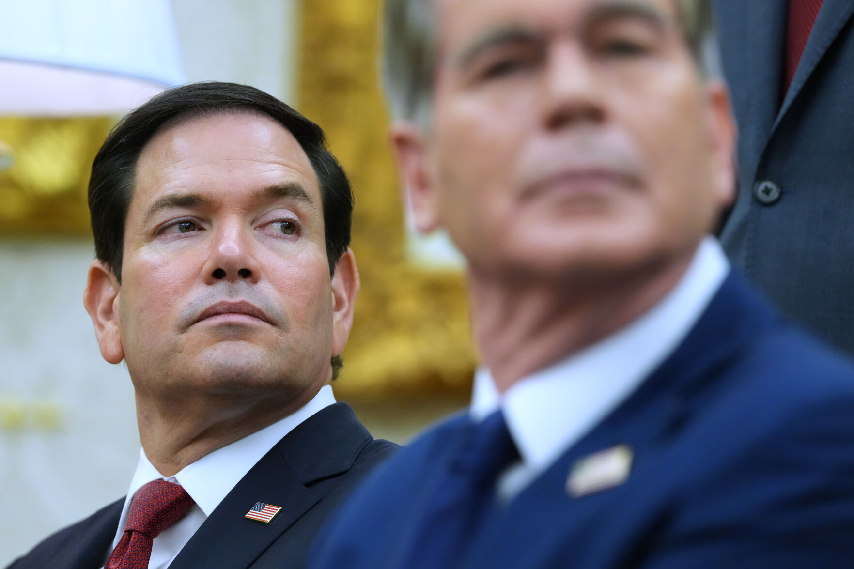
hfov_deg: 10.3
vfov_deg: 6.9
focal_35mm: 200
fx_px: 4744
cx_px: 427
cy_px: 284
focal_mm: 200
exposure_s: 1/500
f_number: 4
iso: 5000
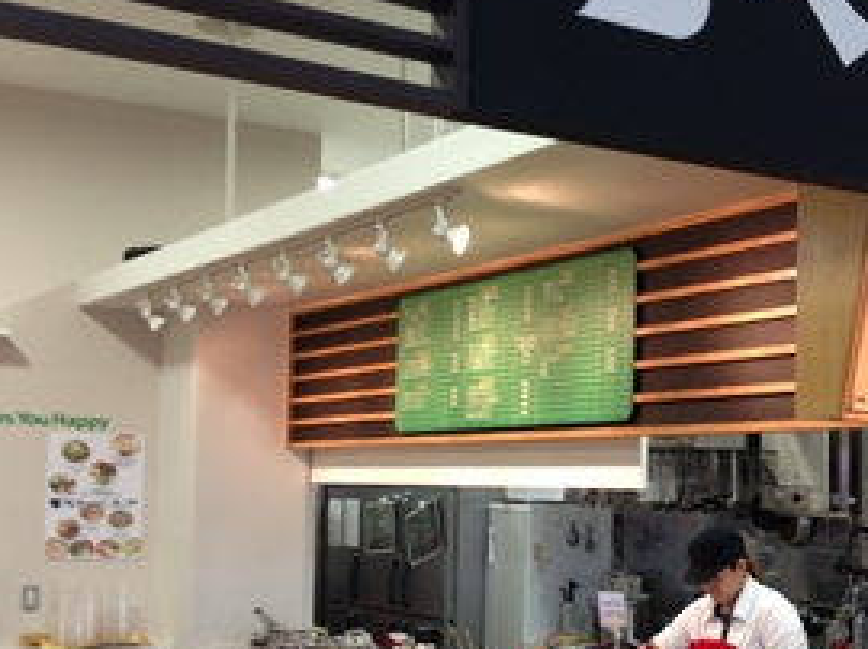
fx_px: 1503
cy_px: 439
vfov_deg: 24.2
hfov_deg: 30.8
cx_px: 781
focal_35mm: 60
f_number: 2.4
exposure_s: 1/24
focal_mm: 4.13
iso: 50
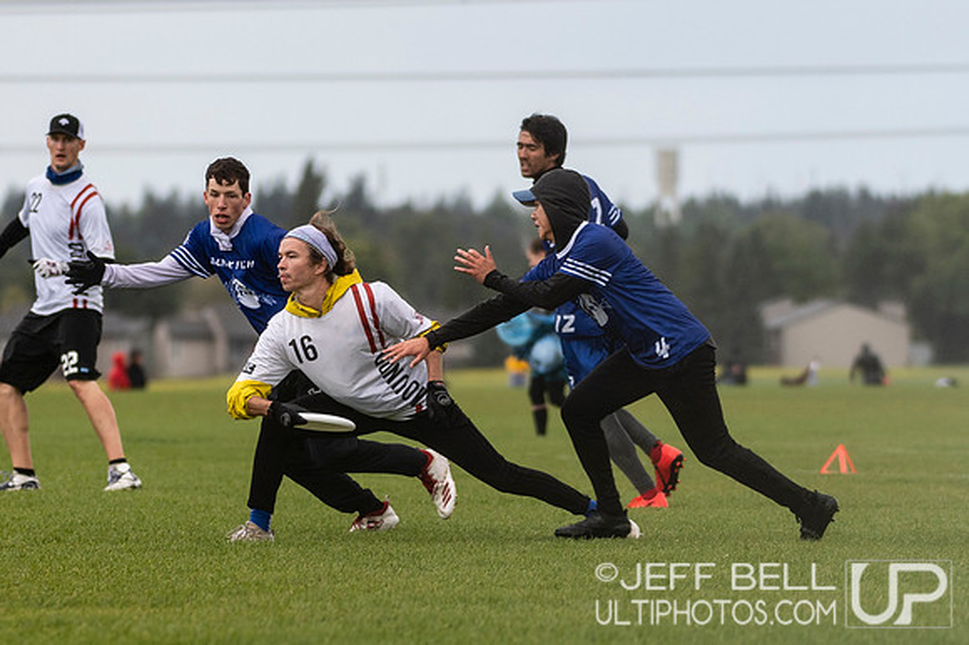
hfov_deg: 3.7
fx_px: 15194
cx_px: 152
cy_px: 347
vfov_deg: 2.4
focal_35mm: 565
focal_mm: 200
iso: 110
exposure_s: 1/1000
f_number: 4
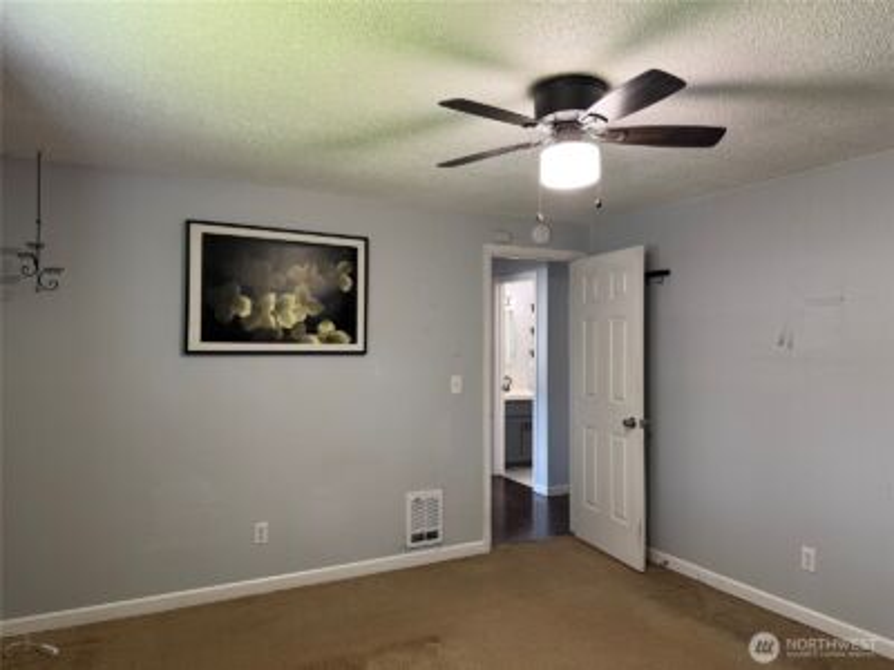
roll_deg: -0.2
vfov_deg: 56.8
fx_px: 620
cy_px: 335
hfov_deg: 71.6
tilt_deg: +0.1
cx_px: 447
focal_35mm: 24
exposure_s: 1/60
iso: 200
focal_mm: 6.76
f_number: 1.78
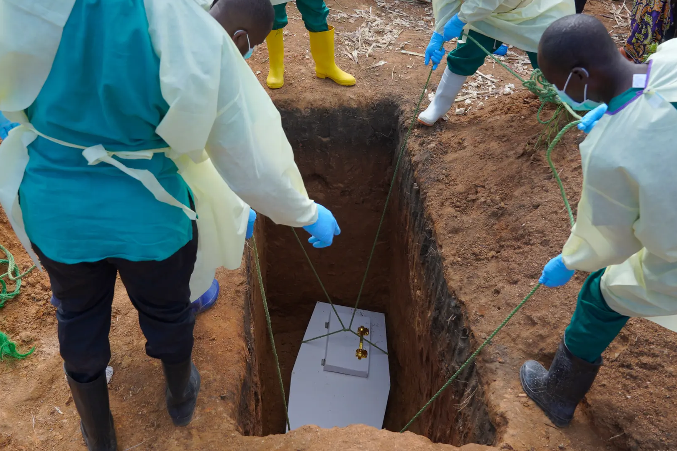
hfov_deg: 50.6
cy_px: 142
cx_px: 306
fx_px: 715
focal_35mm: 38
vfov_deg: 34.6
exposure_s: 1/400
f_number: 5
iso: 200
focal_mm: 24
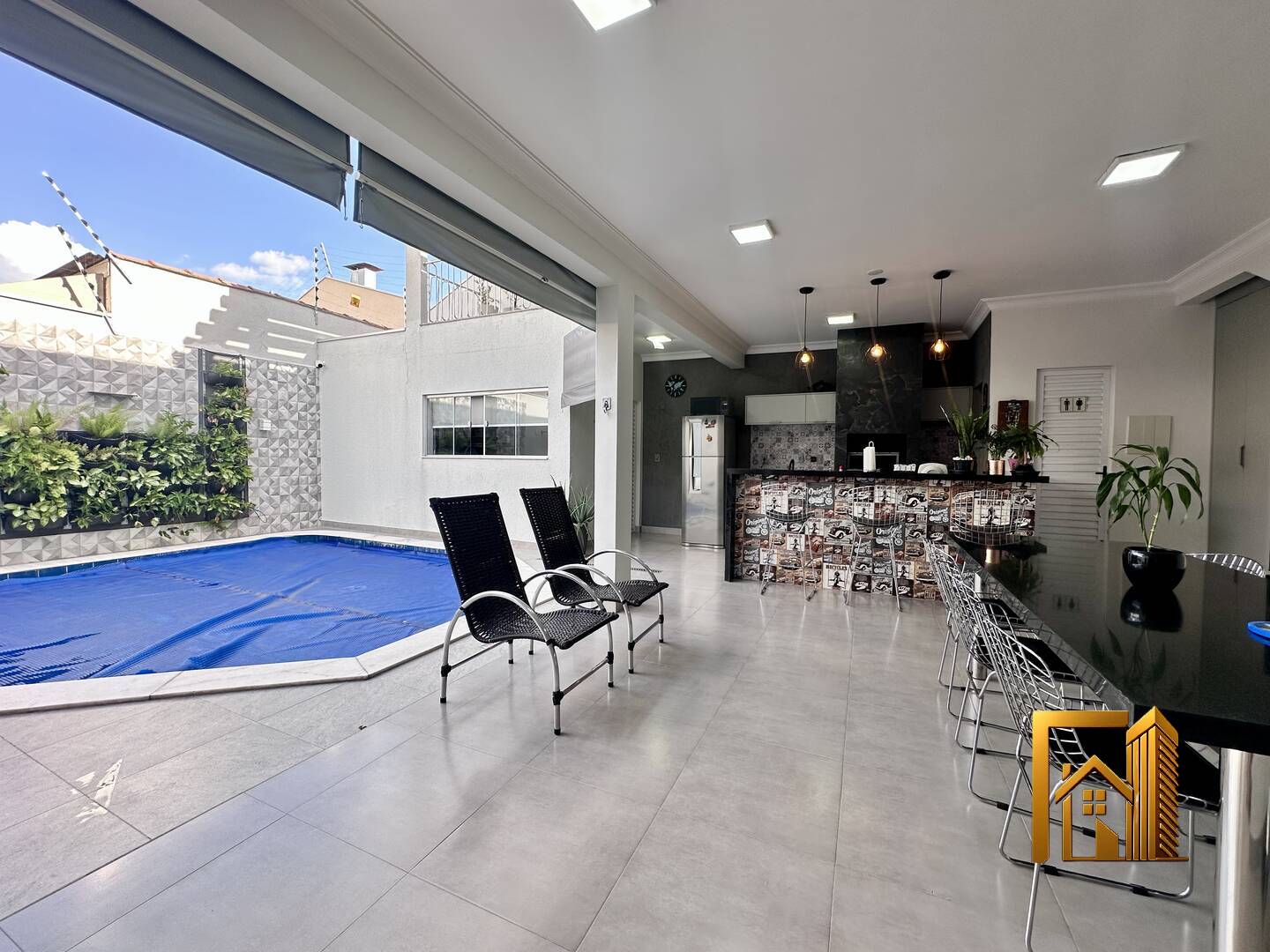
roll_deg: -0.6
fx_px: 514
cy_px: 476
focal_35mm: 14
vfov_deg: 85.7
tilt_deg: -1.1
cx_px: 635
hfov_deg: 102.1
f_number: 2.2
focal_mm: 2.22
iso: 40
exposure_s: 1/219
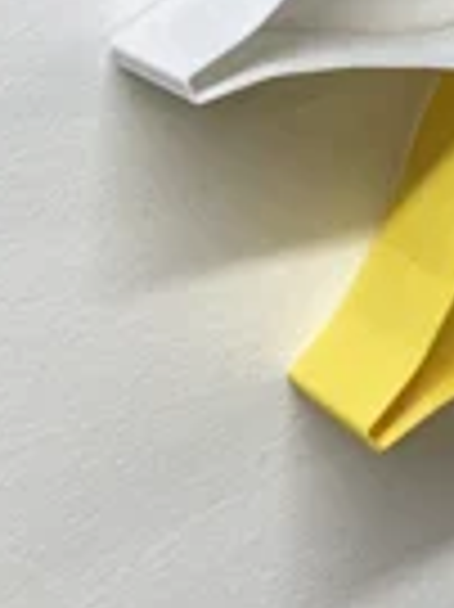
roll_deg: +1.7
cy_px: -516
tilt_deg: +1.0
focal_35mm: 130
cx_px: 991
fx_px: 2277
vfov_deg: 13.5
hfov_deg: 10.2
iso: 50
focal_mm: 3.99
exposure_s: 1/100
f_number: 1.8
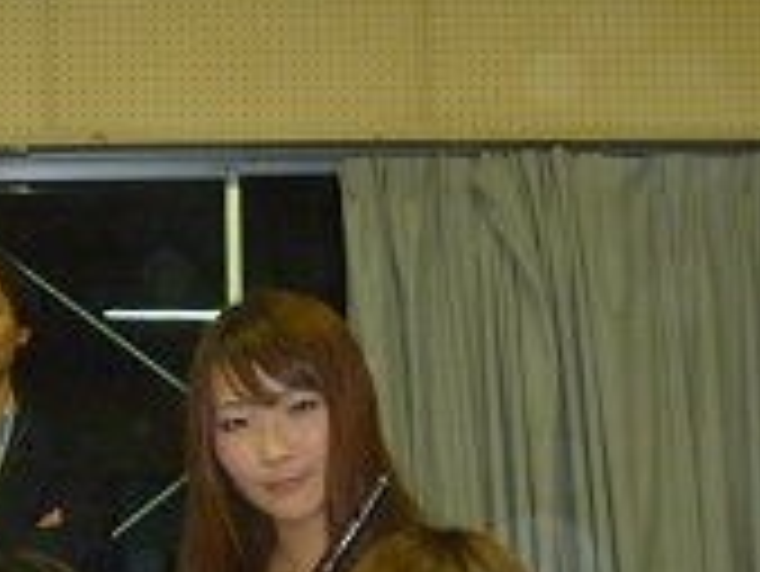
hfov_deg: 22.5
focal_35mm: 83
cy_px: 545
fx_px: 1824
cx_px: -36
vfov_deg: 17.5
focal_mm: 6.3
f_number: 3.5
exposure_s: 1/30
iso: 320
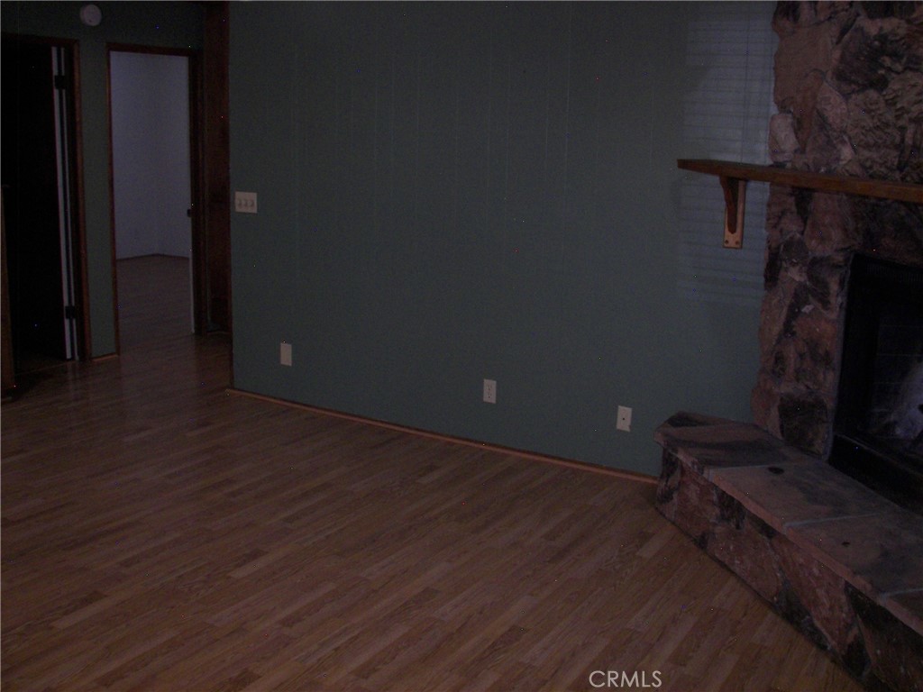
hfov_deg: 51.4
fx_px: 960
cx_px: 462
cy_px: 346
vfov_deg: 39.7
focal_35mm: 36
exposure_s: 1/30
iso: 160
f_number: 2.8
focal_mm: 6
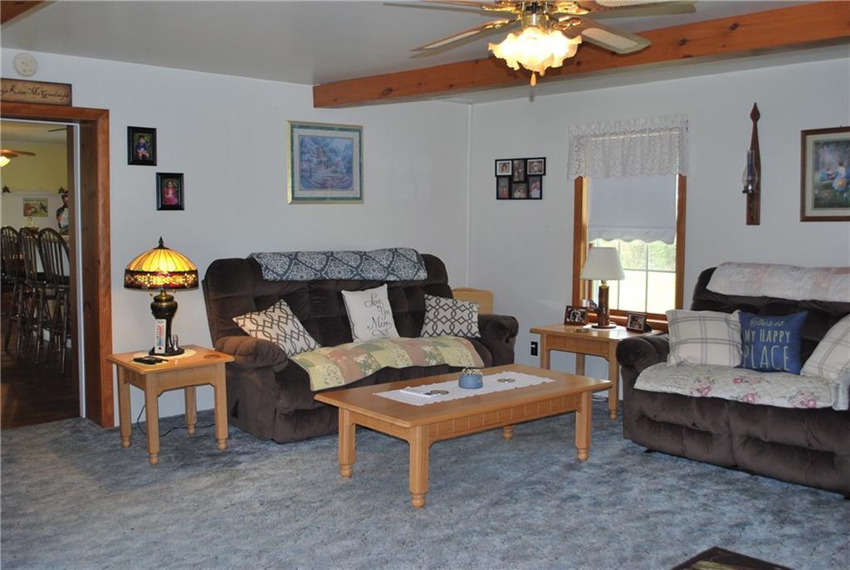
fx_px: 781
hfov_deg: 57.1
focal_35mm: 33
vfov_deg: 40.1
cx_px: 425
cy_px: 285
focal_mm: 22
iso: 200
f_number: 4
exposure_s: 1/60
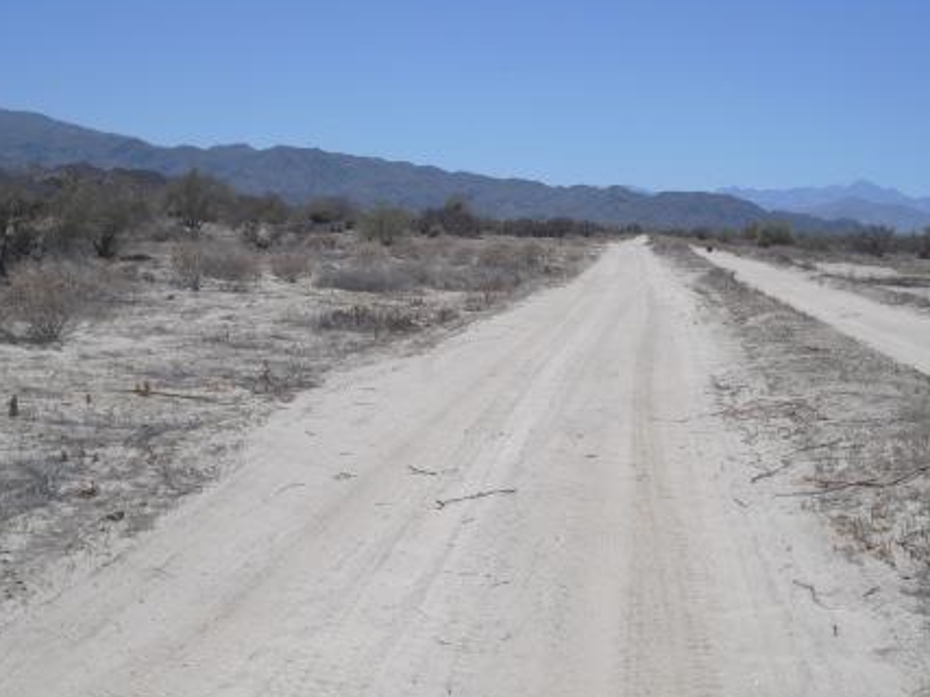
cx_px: 479
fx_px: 1450
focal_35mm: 54
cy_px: 290
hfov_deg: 35.5
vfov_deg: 27.0
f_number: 7.8
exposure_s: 1/320
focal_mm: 6.3
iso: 64
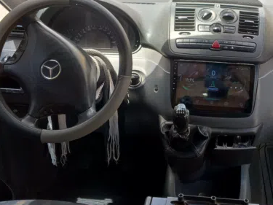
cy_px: 58
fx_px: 323
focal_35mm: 41
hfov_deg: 44.3
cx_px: 203
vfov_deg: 34.6
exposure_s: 1/127
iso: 50
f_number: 1.6
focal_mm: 4.09
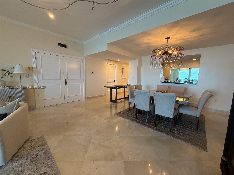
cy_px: 88
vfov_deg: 85.7
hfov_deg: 102.1
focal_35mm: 14
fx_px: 95
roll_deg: -1.1
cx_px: 117
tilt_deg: -6.5
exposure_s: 1/120
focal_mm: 2.22
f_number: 2.2
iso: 320
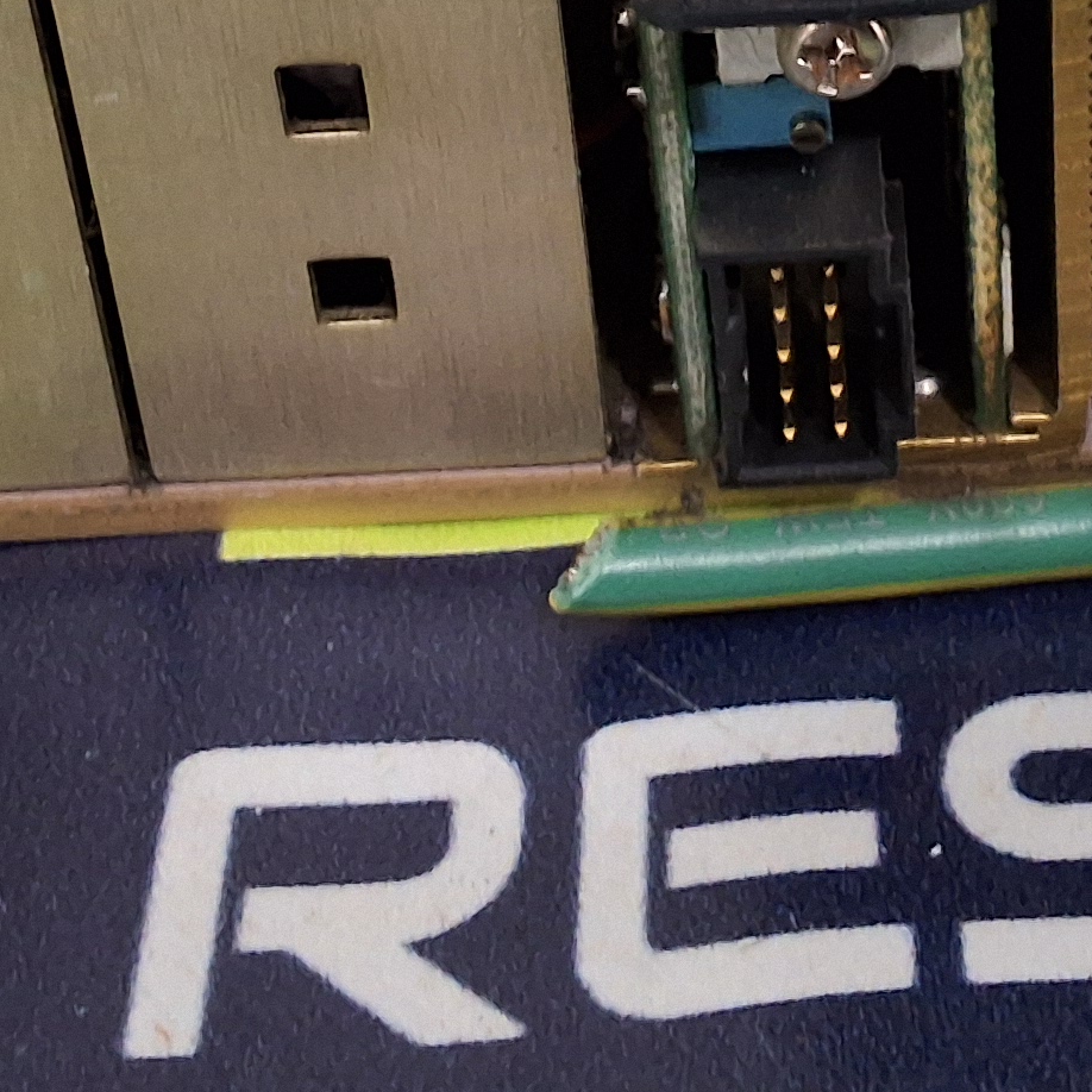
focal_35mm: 88
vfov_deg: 19.1
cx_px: 906
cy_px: -21
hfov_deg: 19.5
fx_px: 3141
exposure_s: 1/24
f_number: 1.9
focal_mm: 2.91
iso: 250
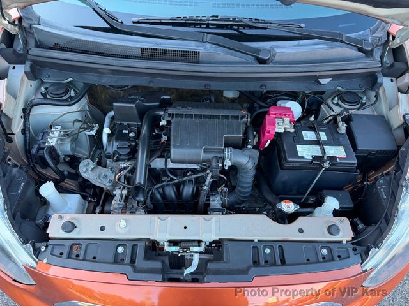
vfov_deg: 56.8
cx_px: 204
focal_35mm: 24
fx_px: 284
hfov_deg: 71.6
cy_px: 153
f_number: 1.78
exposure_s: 1/195
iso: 160
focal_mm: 6.76
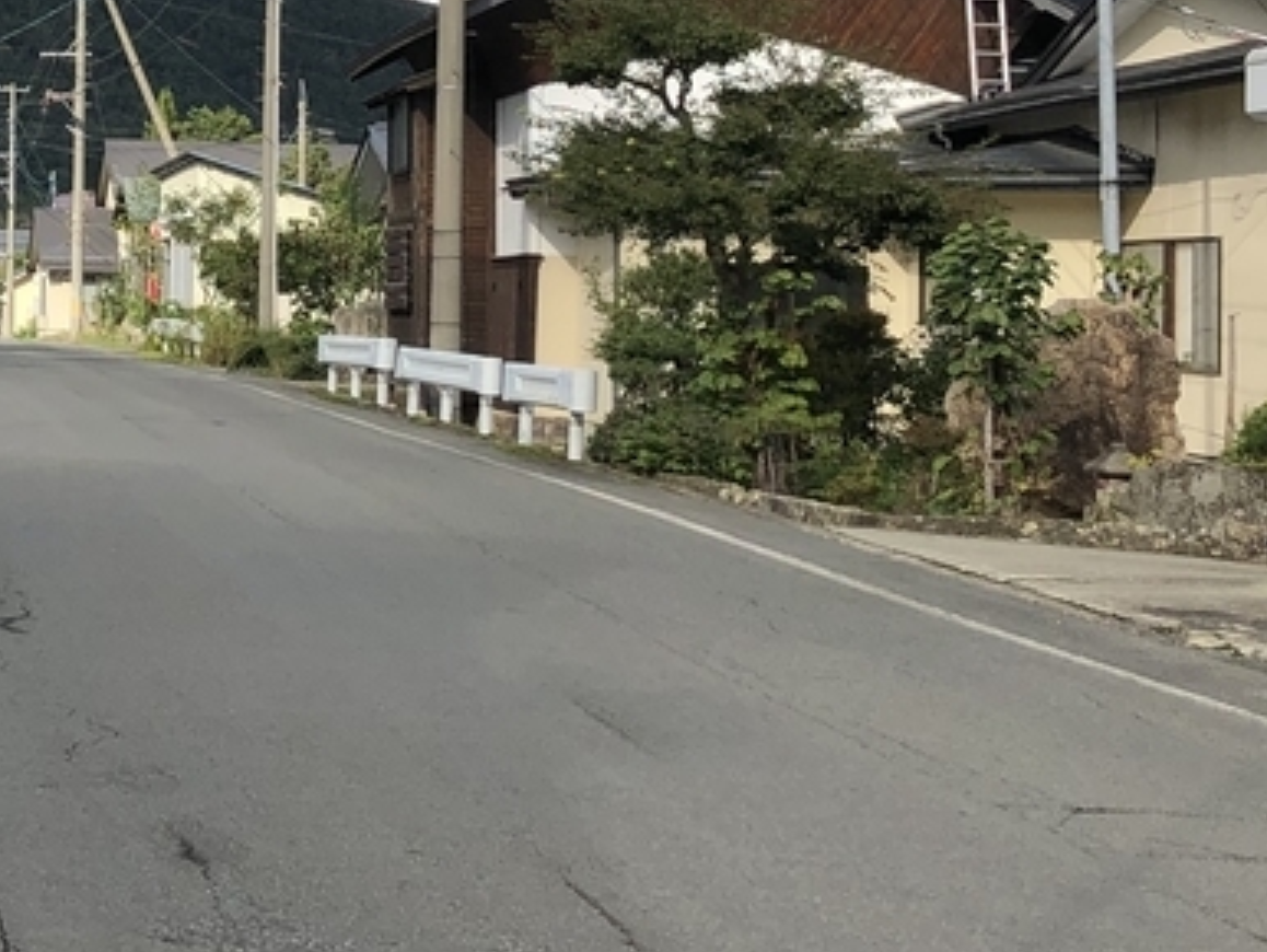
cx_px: 204
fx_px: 3186
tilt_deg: +2.5
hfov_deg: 22.1
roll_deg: -0.2
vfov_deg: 16.9
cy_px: 236
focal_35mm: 87
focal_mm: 3.99
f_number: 1.8
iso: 20
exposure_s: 1/1429
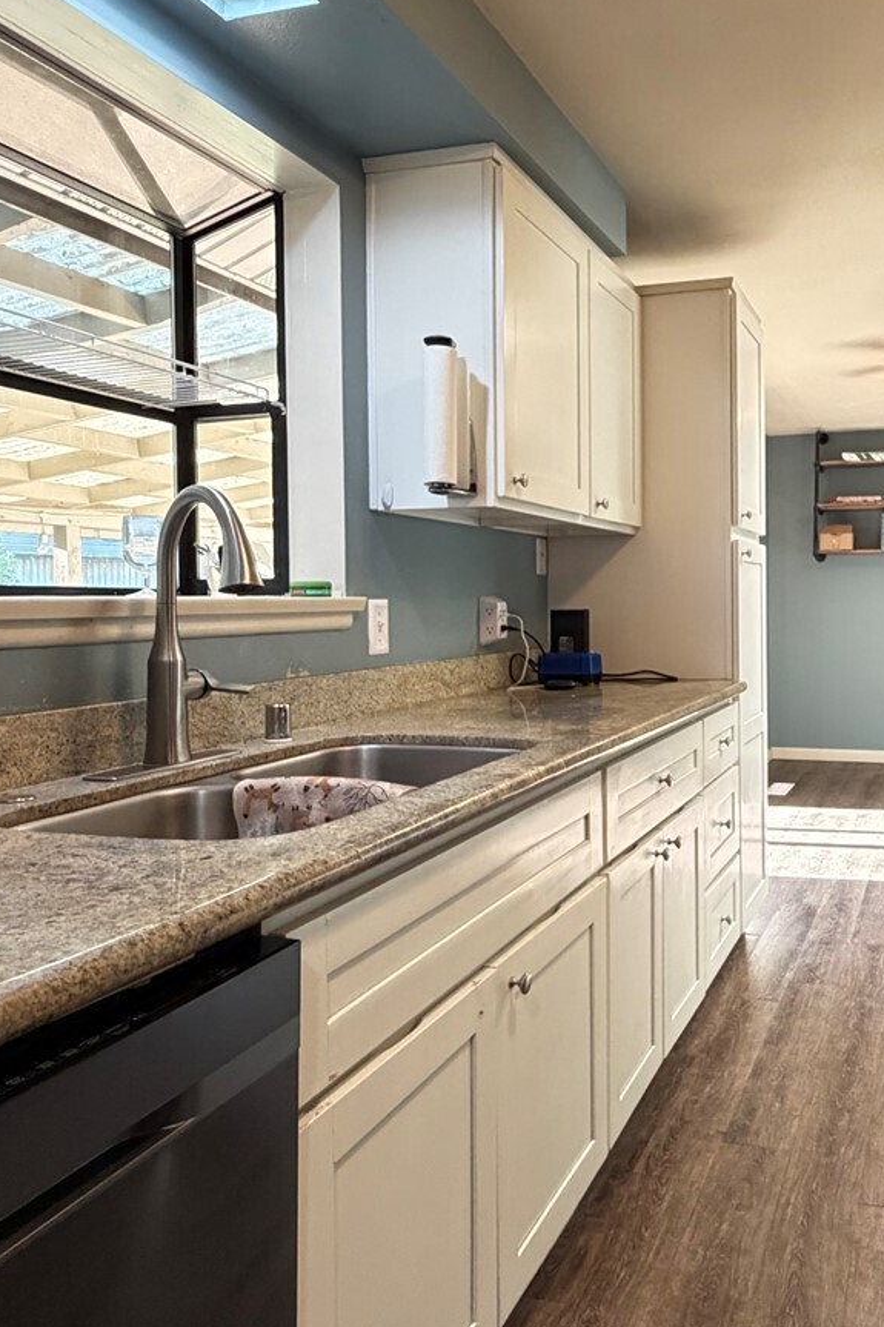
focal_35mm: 27
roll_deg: +0.9
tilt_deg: -0.8
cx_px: 706
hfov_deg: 45.5
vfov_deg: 67.3
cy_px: 607
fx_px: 995
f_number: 2.2
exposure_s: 1/60
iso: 500
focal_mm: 2.22
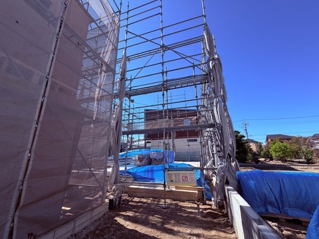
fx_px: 129
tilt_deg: +14.6
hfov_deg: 102.1
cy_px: 120
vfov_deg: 85.7
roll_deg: +1.7
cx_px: 160
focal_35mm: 14
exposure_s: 1/770
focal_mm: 2.22
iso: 32
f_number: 2.2
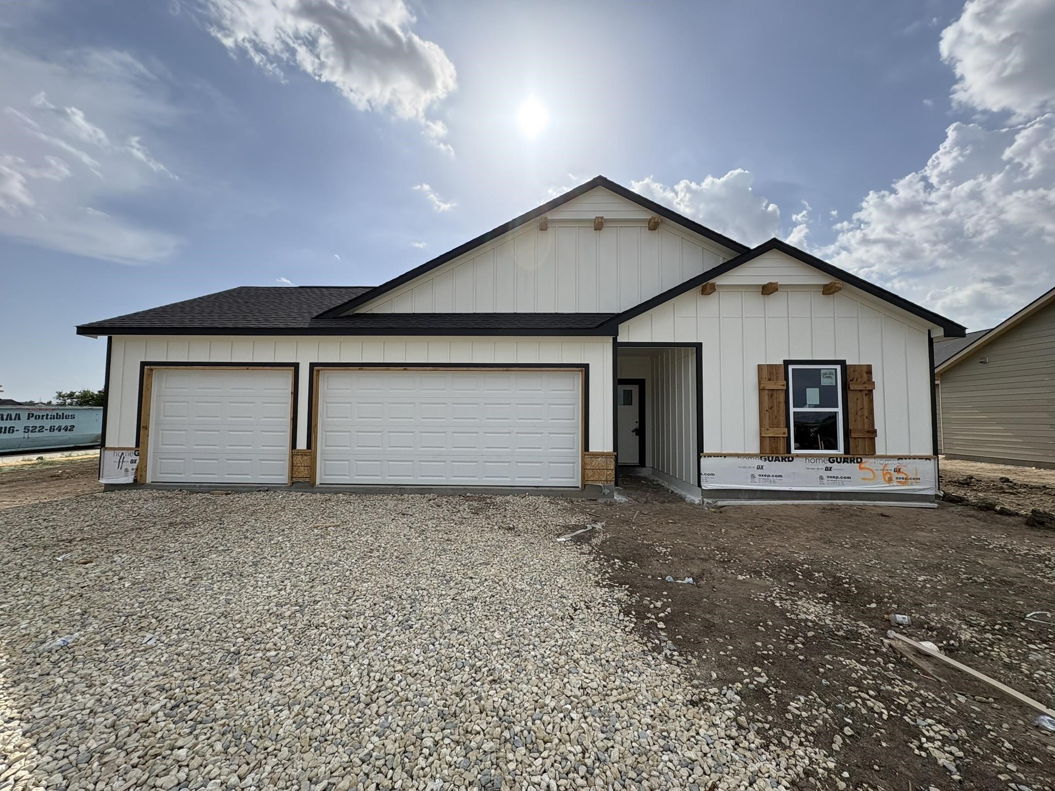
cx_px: 528
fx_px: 427
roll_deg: -0.6
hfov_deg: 102.1
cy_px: 396
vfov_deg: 85.7
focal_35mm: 14
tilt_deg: +4.5
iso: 64
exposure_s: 1/2770
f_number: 2.2
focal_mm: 2.22
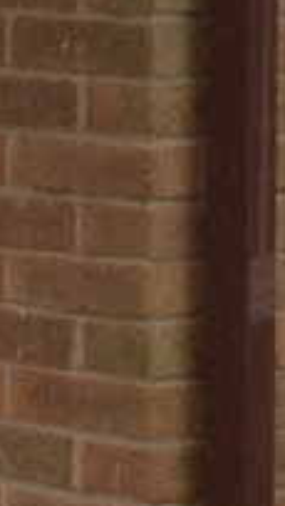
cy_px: -201
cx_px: -815
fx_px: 4091
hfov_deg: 3.8
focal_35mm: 305
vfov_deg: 7.0
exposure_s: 1/120
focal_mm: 4.28
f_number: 2.4
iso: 100
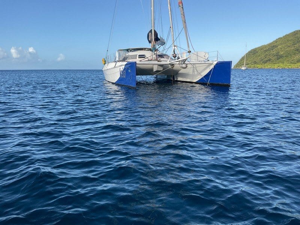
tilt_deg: -8.7
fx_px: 251
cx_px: 150
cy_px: 112
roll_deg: +1.9
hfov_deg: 61.7
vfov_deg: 48.2
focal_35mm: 29
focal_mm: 3
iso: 16
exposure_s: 1/1221
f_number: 1.8
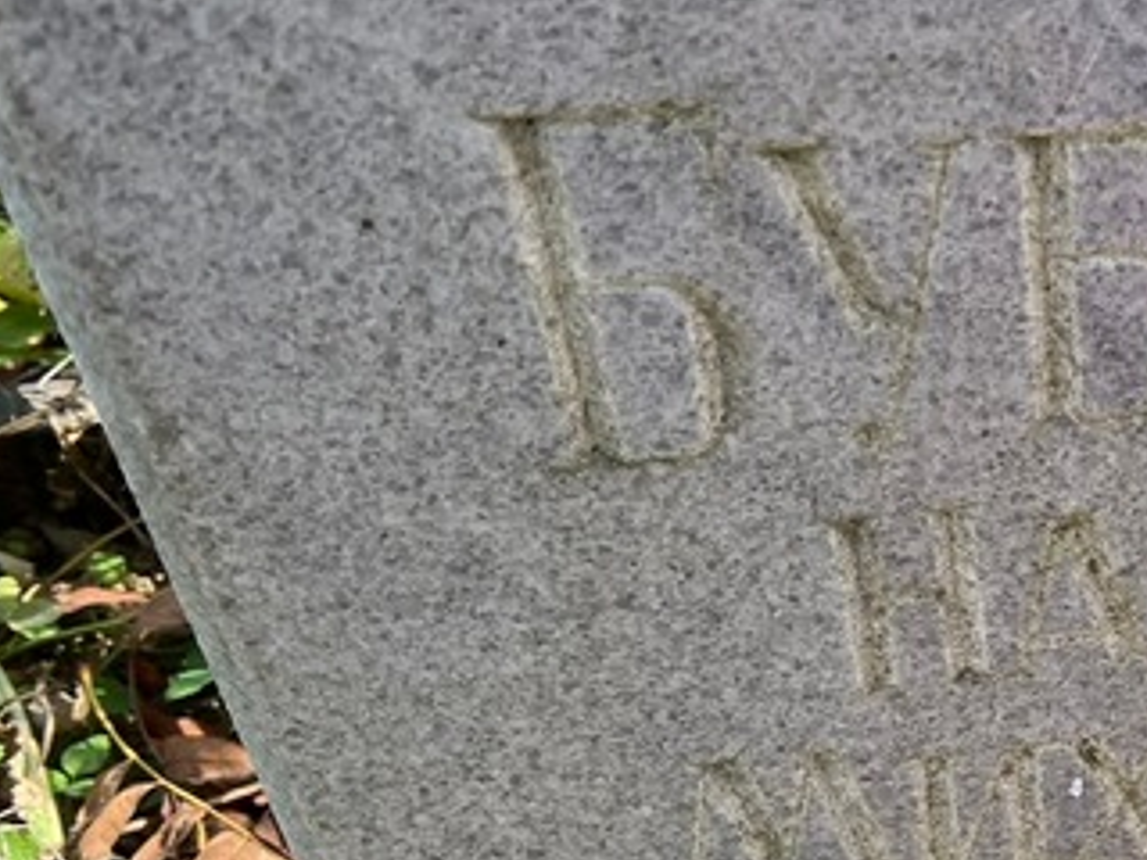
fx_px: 2154
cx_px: 1358
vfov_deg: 22.4
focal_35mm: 65
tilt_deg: -43.0
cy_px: 656
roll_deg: -0.1
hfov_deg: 26.6
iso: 40
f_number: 1.5
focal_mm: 5.7
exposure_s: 1/242
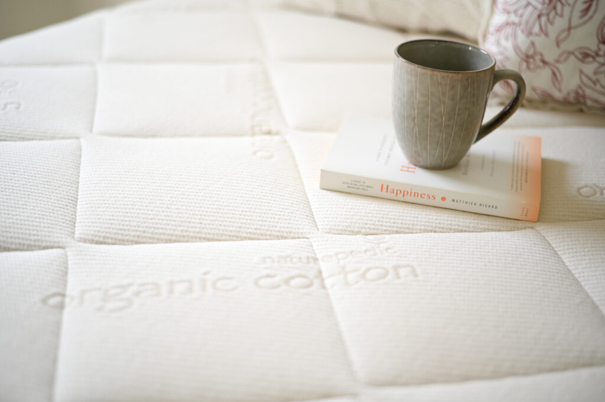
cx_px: 302
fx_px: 840
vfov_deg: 26.9
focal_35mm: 50
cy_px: 201
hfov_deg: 39.6
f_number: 1.8
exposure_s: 1/640
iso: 400
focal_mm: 50
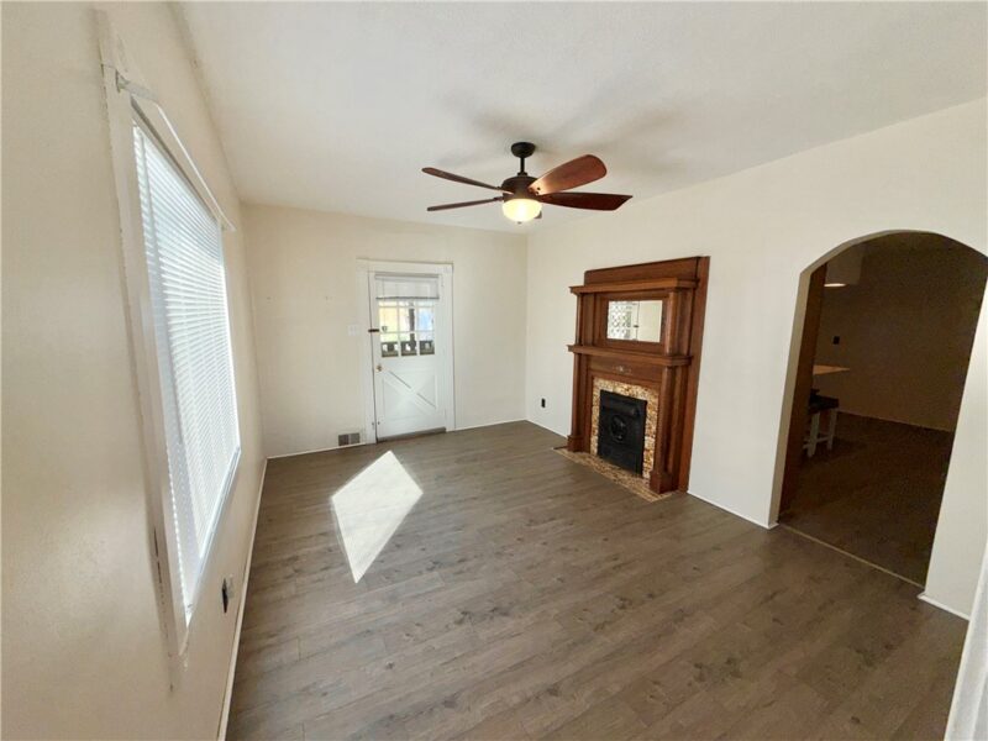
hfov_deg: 102.1
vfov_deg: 85.7
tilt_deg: -10.0
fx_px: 400
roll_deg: +0.0
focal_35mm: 14
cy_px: 370
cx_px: 494
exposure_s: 1/120
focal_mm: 2.22
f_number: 2.2
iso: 16
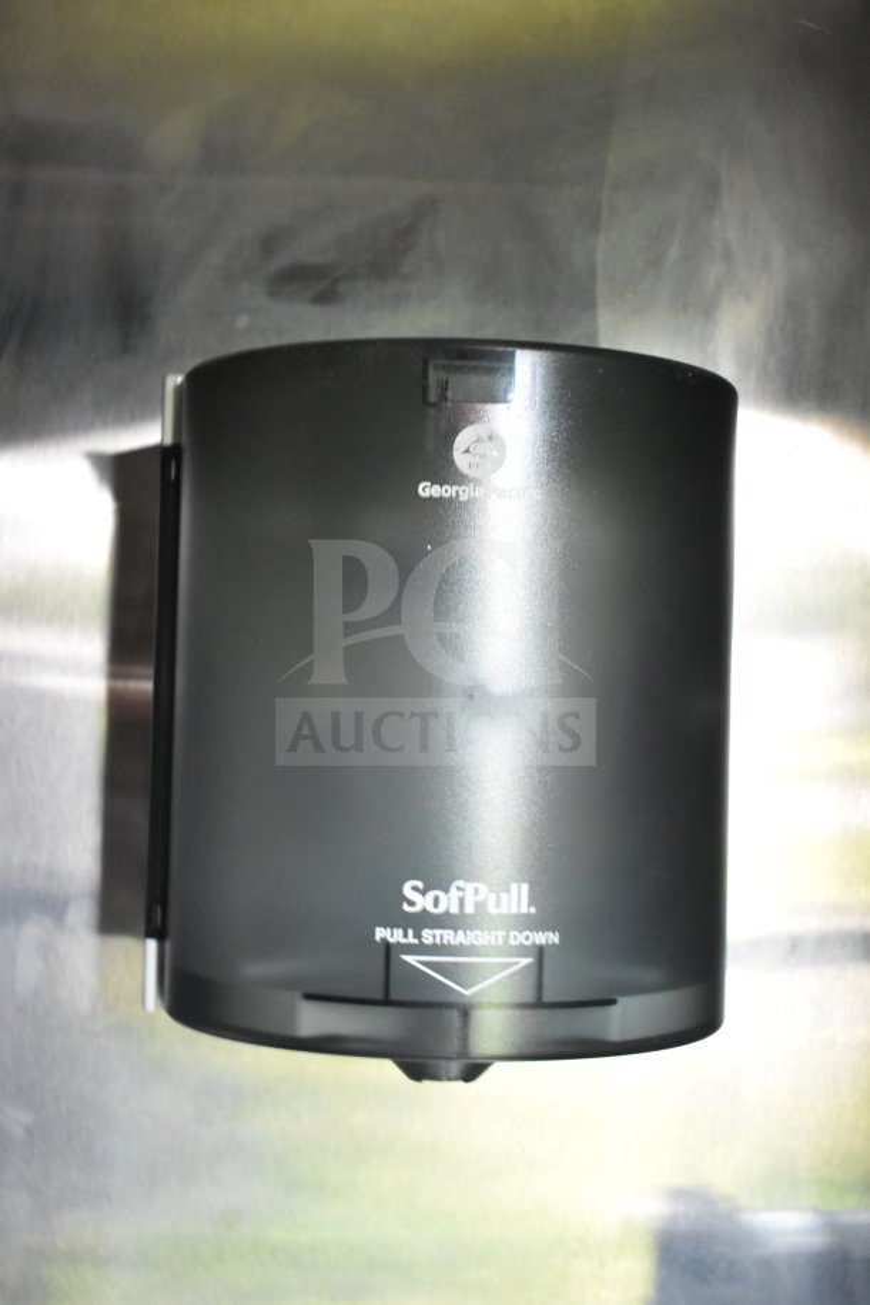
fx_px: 1740
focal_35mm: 48
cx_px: 435
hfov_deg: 28.1
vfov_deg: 41.1
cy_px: 652
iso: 4000
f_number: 4.5
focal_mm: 32
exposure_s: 1/50
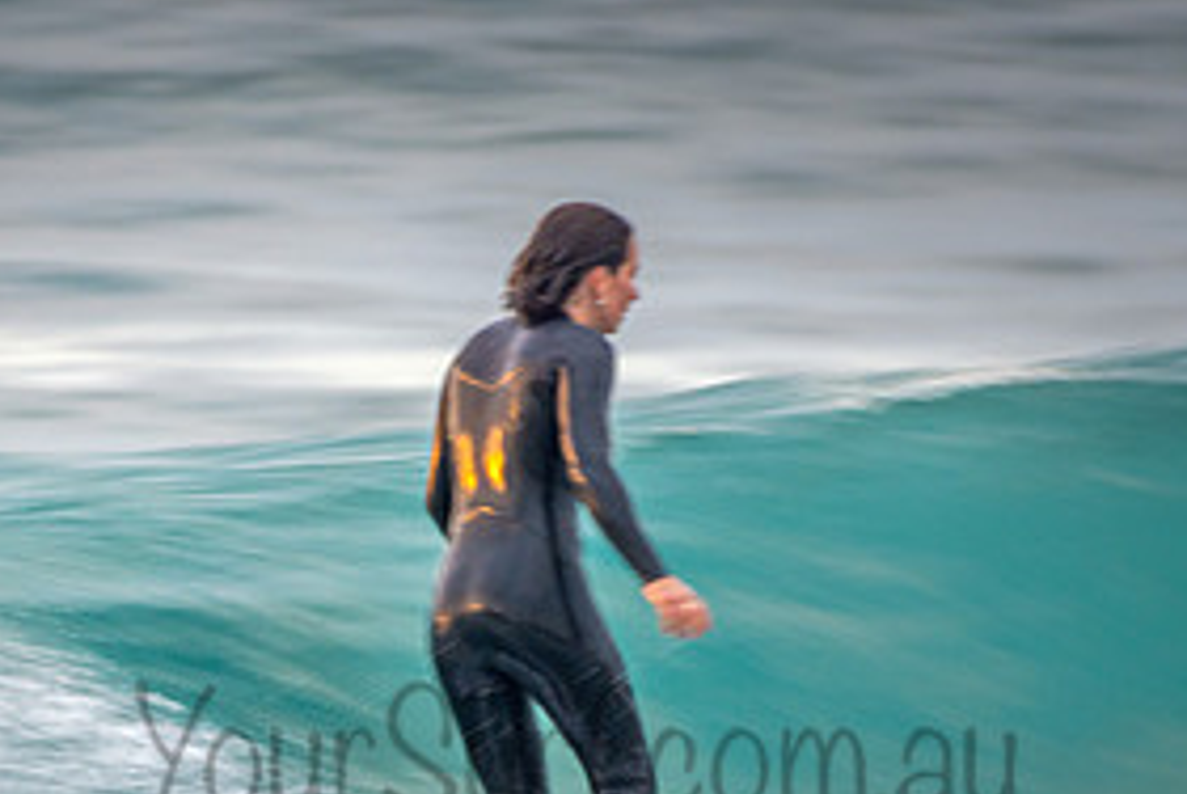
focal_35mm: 1546
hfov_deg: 1.3
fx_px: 51027
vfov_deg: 0.9
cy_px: 712
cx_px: 570
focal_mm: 500
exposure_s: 1/40
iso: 220
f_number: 5.6
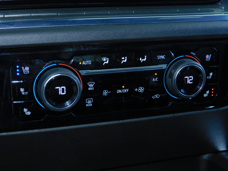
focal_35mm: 65
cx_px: 114
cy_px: 86
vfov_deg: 22.6
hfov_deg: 29.8
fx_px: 428
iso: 200
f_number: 4.2
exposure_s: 1/30
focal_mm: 11.6
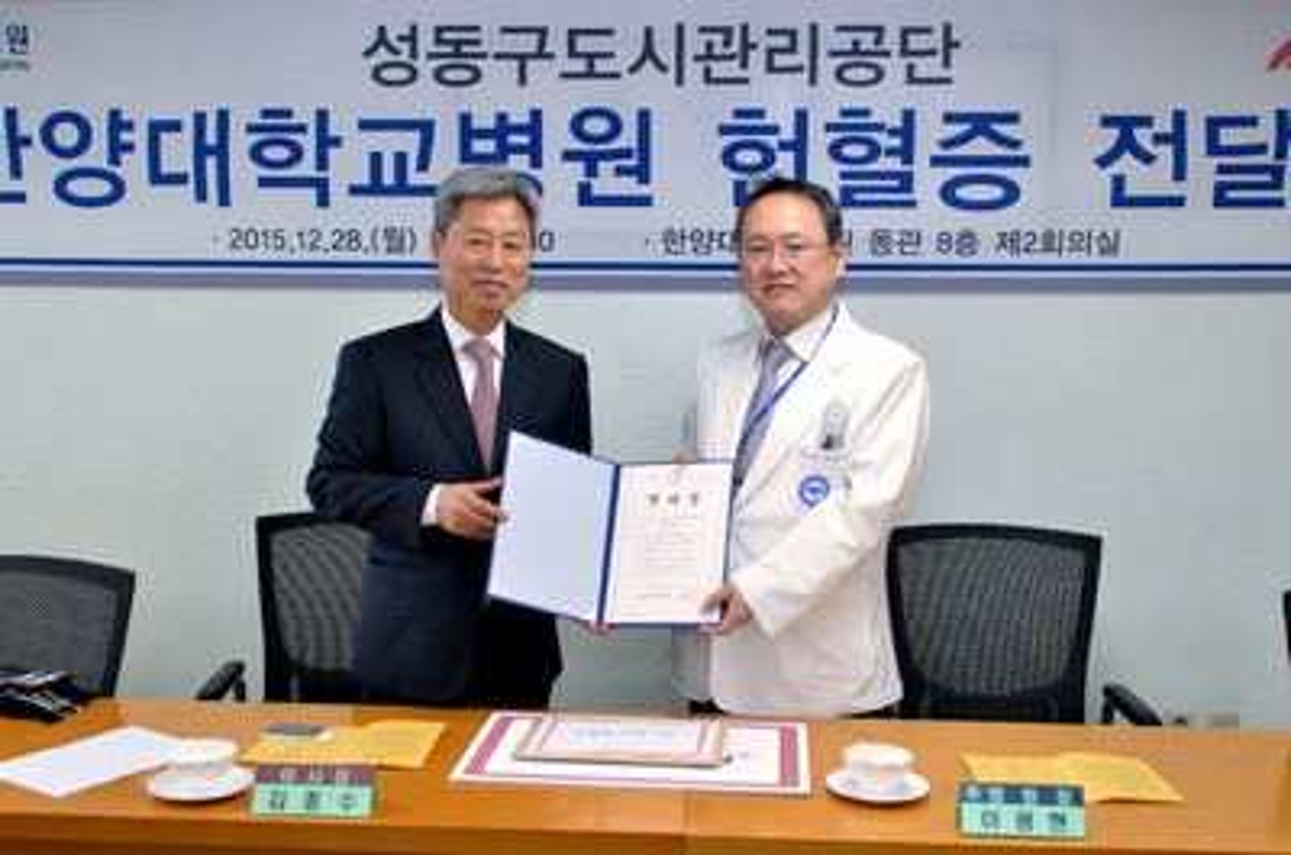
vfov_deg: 38.2
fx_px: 1235
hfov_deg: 55.2
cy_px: 428
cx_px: 646
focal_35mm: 34
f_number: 3.2
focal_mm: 23
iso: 400
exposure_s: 1/125
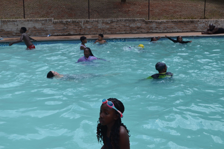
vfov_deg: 28.1
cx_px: 112
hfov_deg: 41.1
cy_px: 74
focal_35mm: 48
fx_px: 299
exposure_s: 1/200
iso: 100
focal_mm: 32
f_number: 7.1
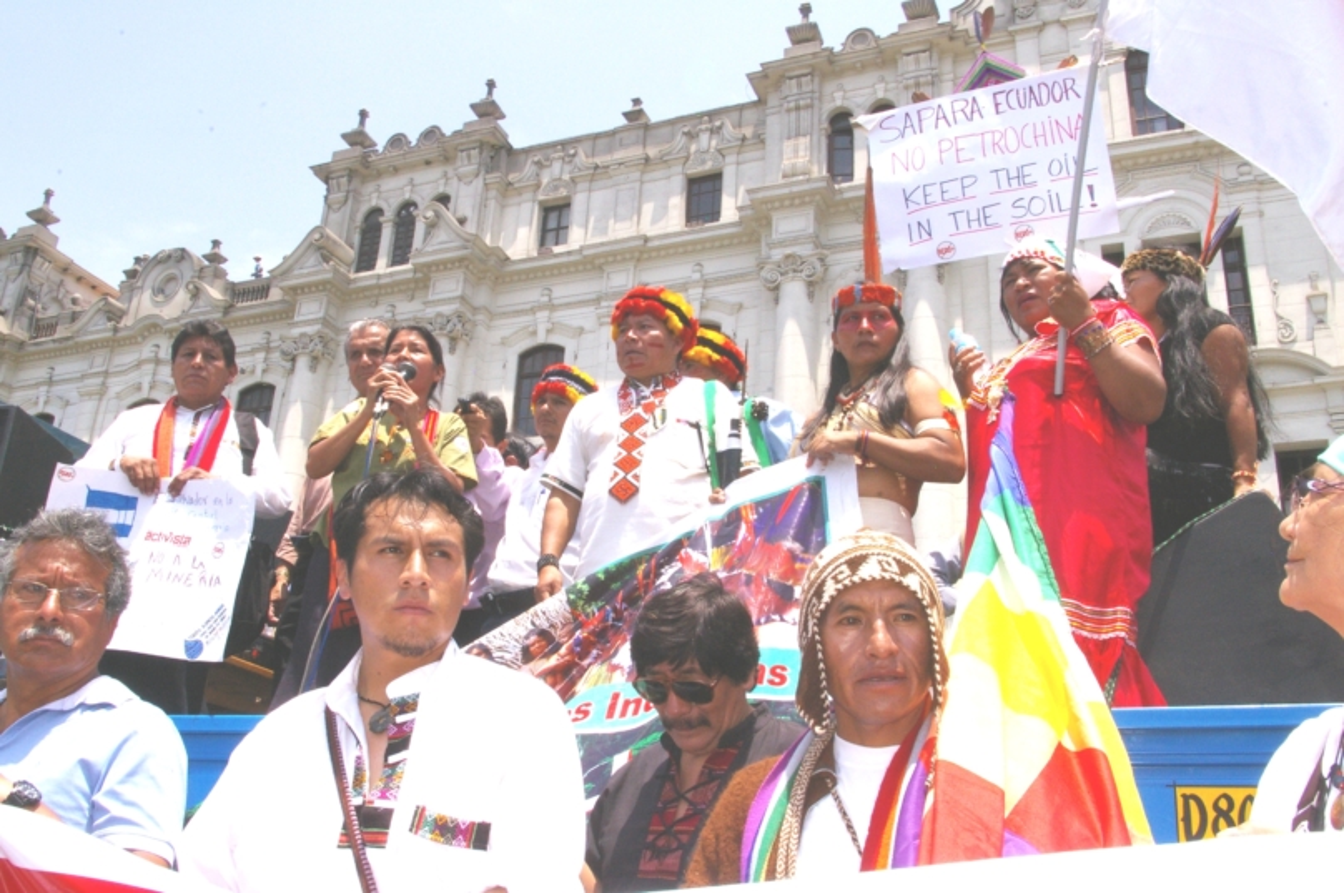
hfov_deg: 59.5
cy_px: 446
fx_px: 1175
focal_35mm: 32
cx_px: 672
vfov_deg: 41.6
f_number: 22
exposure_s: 1/180
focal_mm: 21
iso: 800
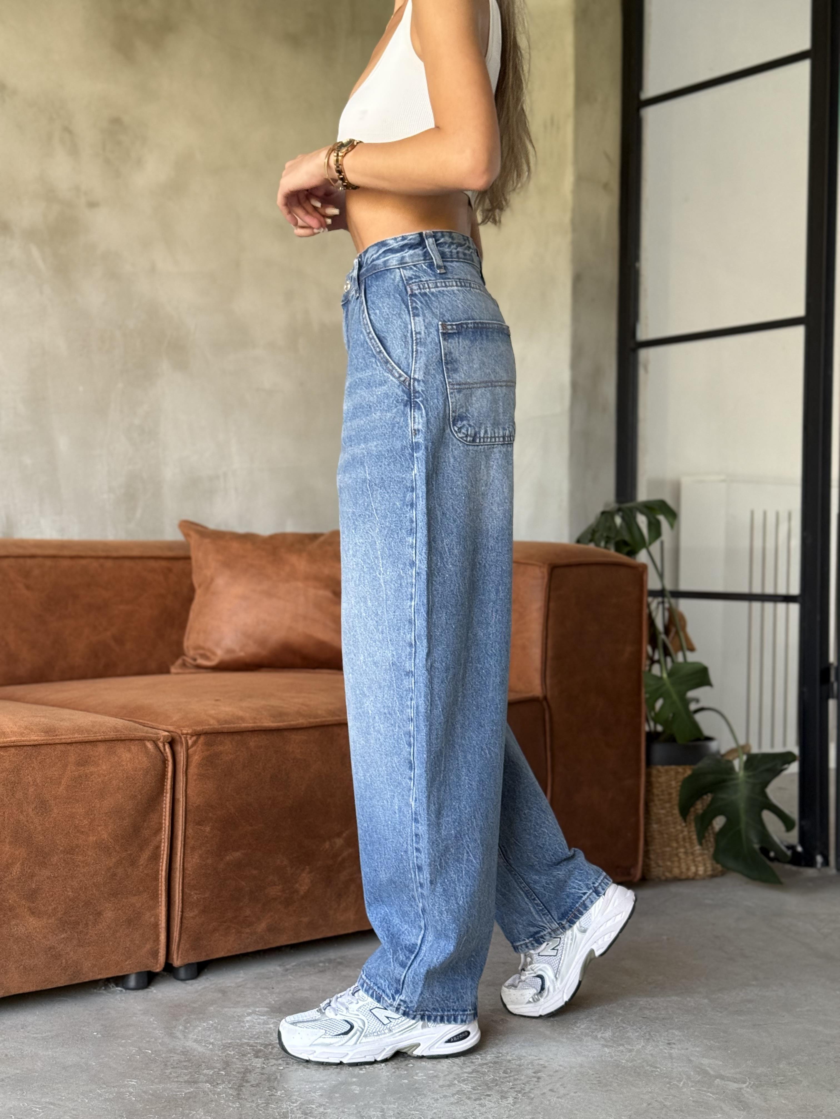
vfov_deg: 39.7
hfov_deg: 30.3
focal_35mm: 48
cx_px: 420
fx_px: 1553
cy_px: 560
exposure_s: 1/60
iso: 200
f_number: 1.78
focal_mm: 6.76
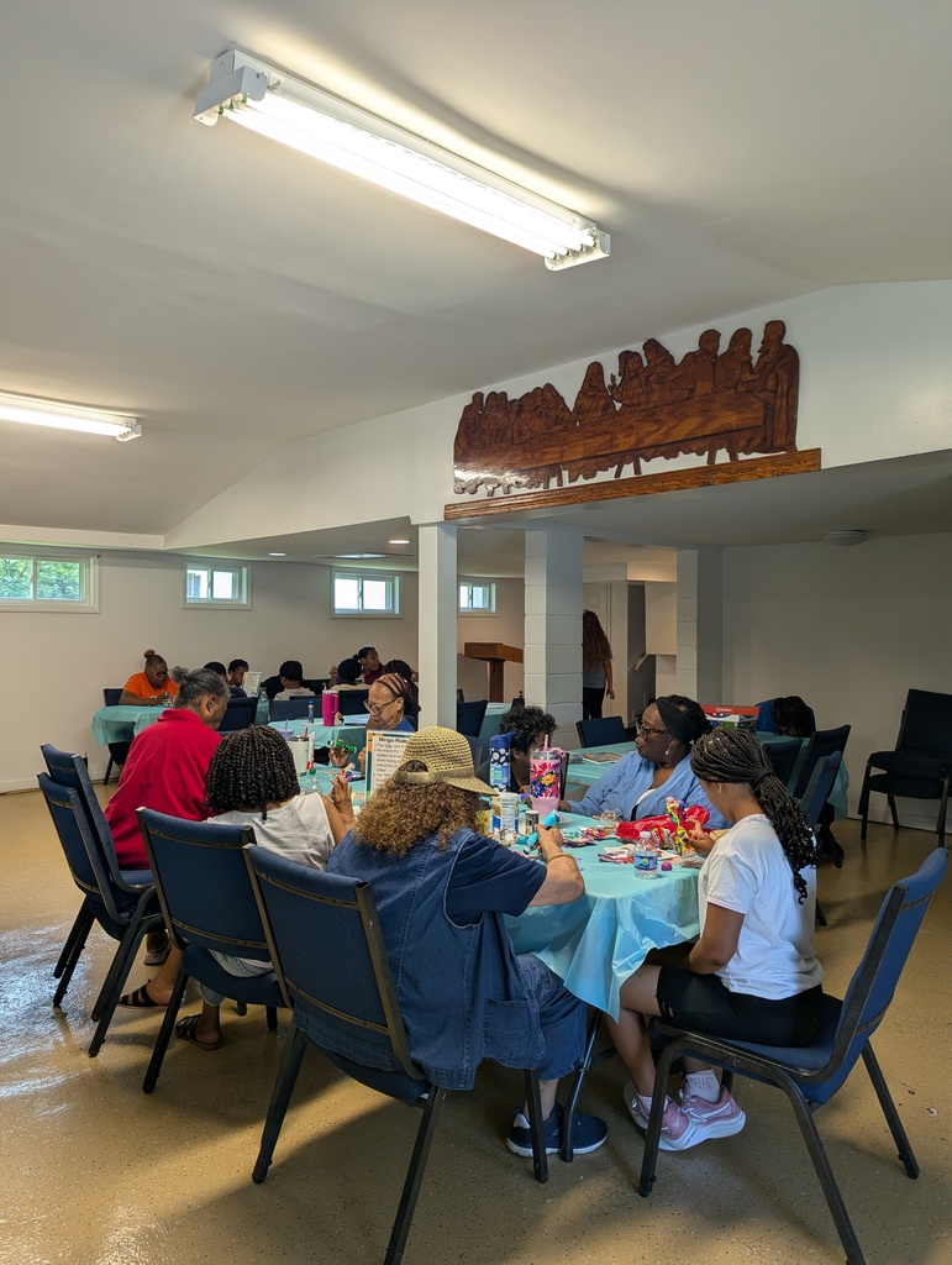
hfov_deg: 56.9
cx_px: 476
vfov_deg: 71.5
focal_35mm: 24
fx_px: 878
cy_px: 632
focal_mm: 6.81
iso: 64
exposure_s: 1/120
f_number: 1.85
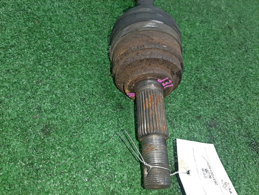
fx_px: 195
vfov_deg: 53.1
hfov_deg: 67.3
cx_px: 130
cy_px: 98
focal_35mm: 26
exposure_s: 1/50
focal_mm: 3.93
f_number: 1.7
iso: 165
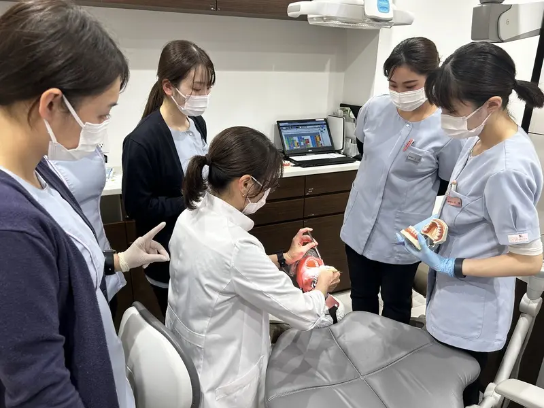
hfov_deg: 67.3
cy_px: 204
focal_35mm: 26
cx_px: 272
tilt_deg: -18.8
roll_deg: -0.3
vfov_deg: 53.1
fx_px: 409
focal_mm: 5.7
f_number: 1.5
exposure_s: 1/83
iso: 64
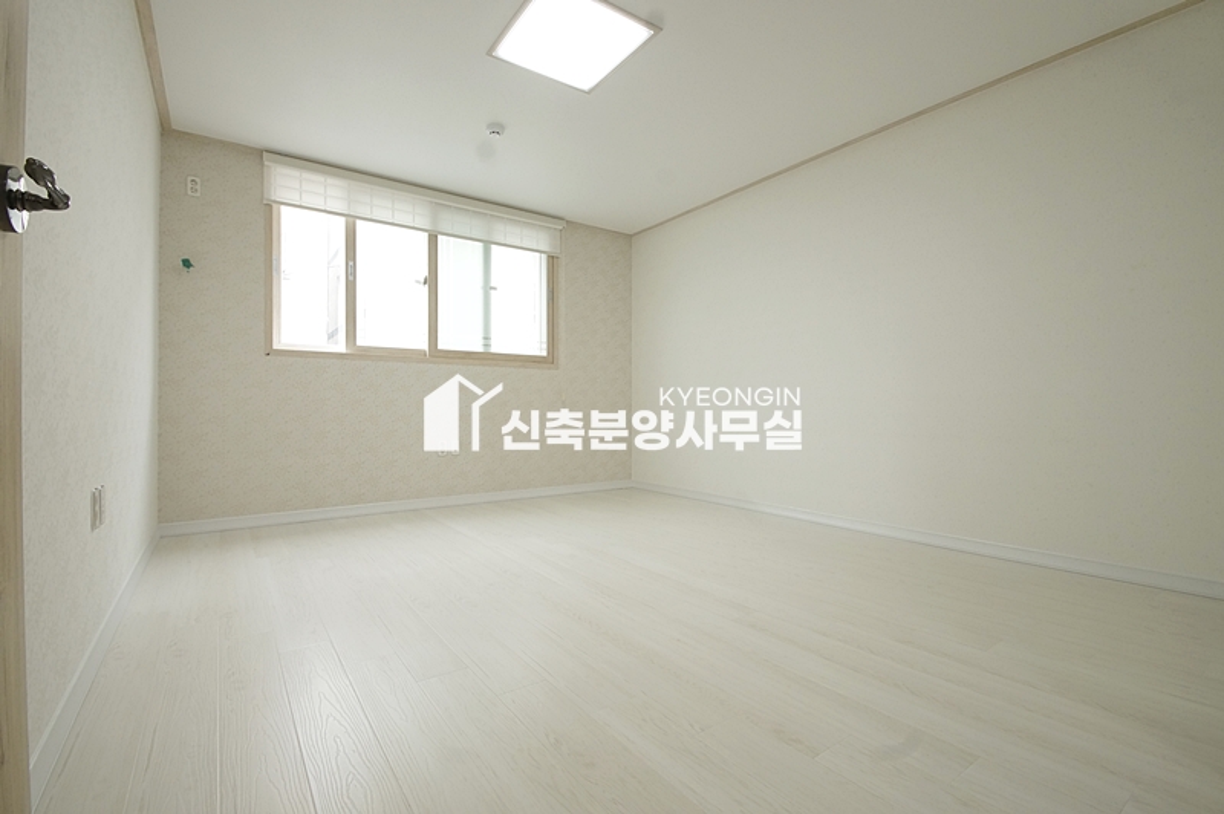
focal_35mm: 15
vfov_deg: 77.2
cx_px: 612
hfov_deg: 100.4
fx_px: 510
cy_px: 407
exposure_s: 1/30
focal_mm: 10
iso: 800
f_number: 9
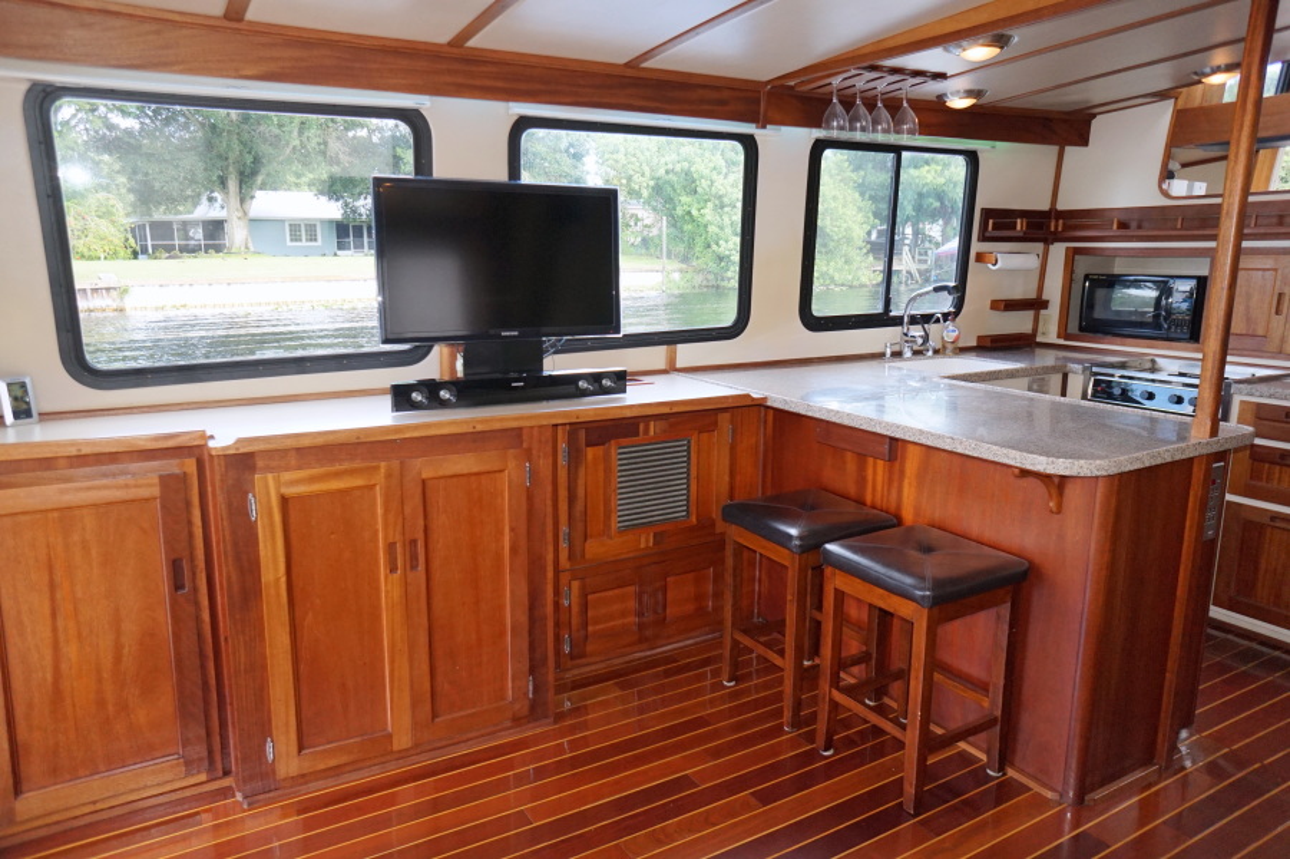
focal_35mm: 24
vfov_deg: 53.1
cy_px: 430
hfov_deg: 73.8
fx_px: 859
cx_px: 645
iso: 800
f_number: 4
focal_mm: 16
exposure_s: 1/160
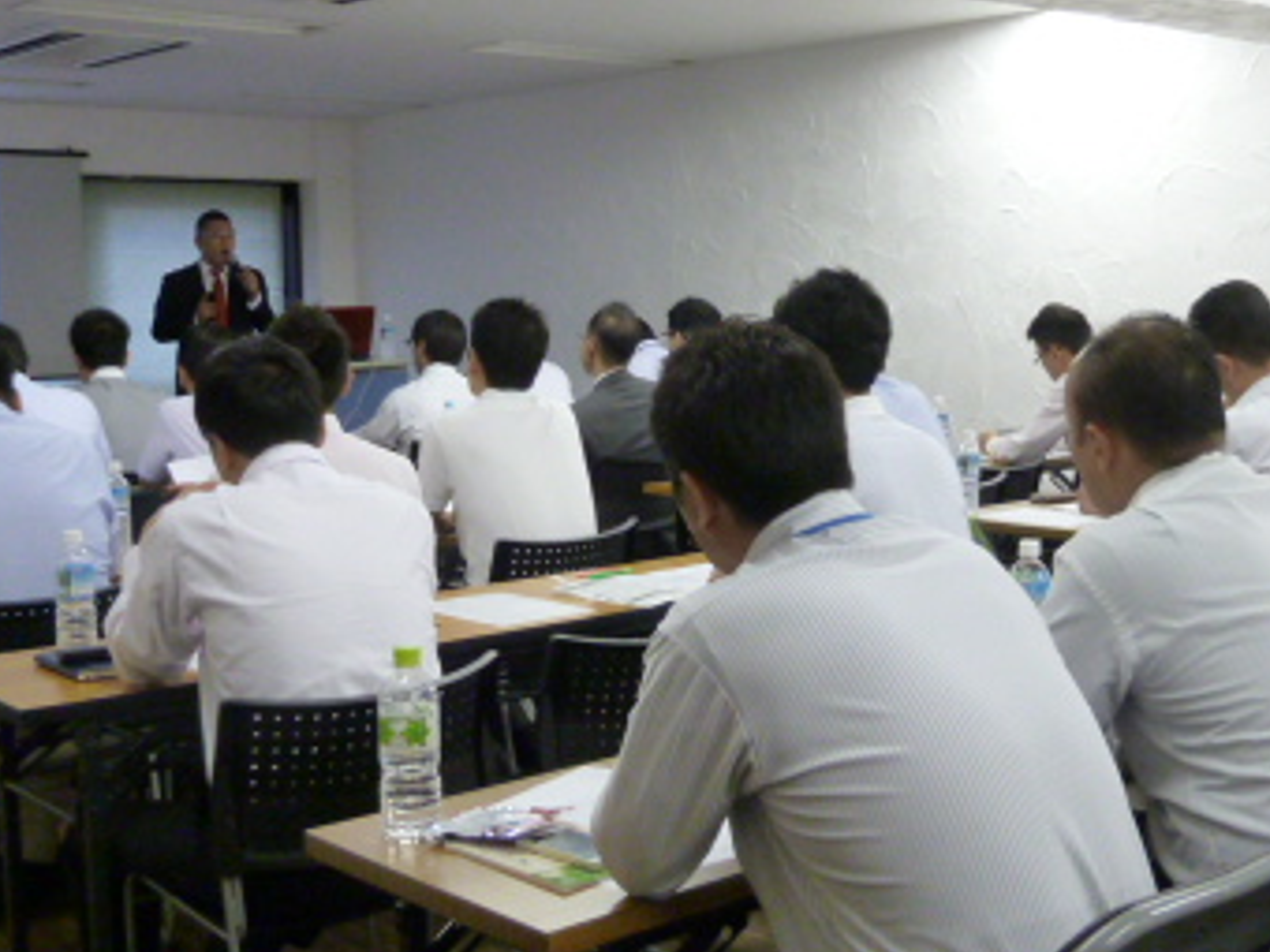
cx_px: 725
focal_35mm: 47
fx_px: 1724
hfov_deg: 40.3
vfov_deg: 30.9
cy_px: 441
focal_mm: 4.1
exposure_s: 1/25
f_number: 3.3
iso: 400
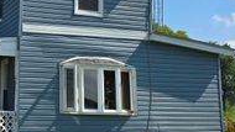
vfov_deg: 18.2
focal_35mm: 66
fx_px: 411
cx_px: 24
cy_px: 39
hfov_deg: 30.5
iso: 12
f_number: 1.7
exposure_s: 1/866
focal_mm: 6.3
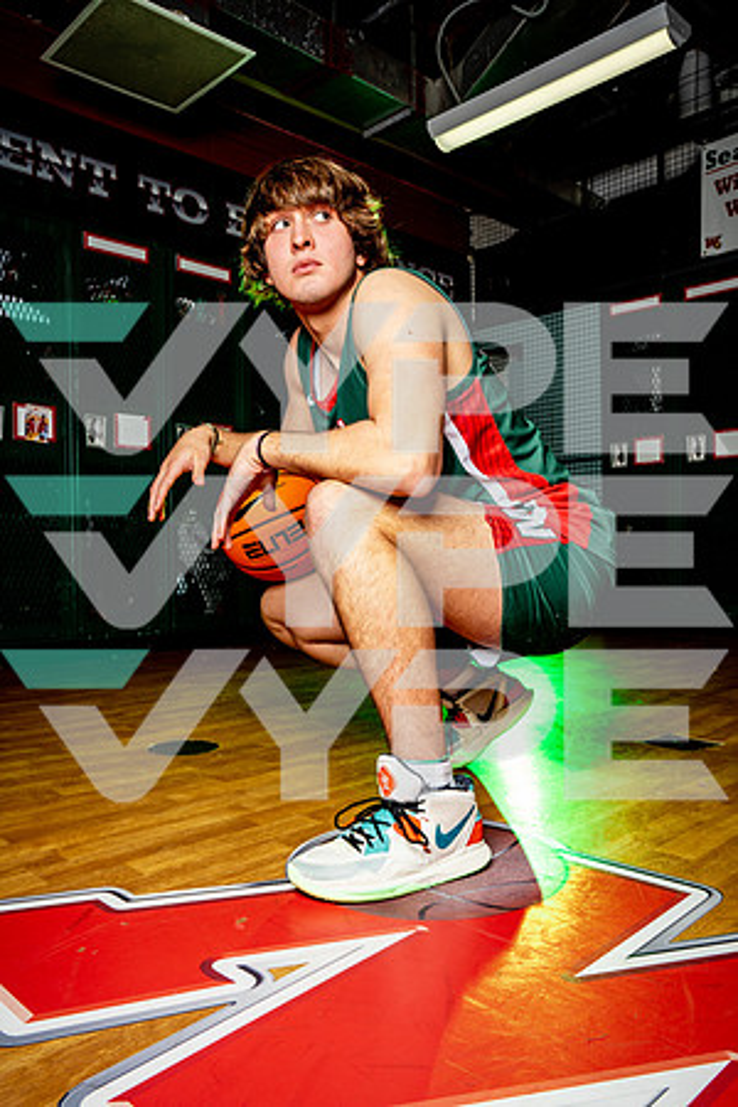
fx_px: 861
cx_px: 369
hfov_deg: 46.4
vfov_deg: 65.5
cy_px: 554
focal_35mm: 28
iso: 200
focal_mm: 28
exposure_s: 1/200
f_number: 8
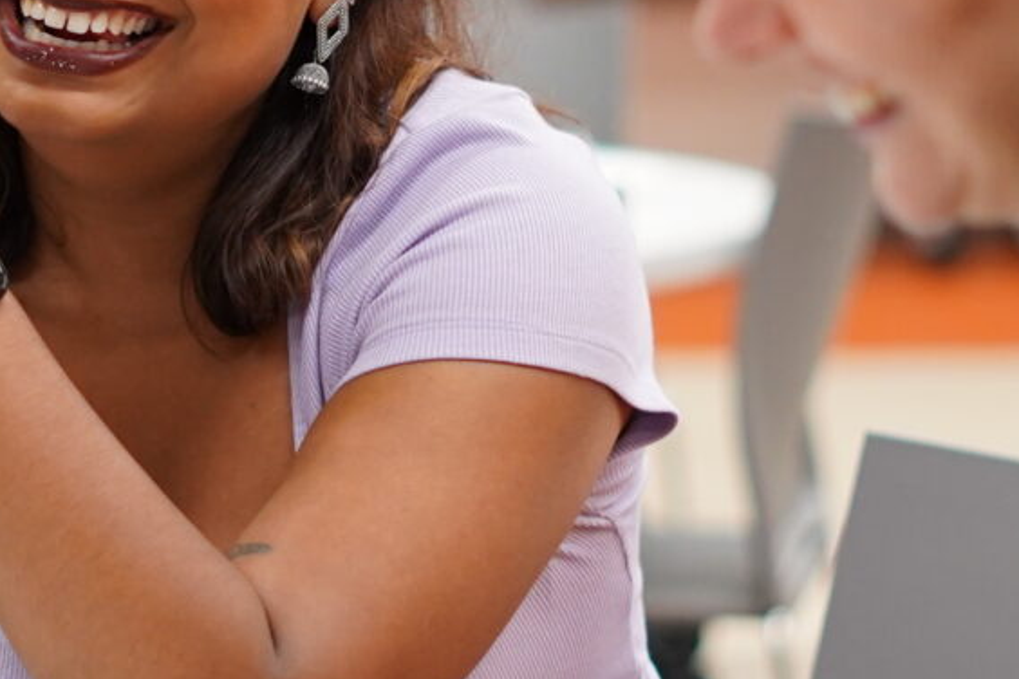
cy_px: 42
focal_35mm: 227
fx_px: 6425
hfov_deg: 9.0
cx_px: 114
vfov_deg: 6.0
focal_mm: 50
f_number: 1.8
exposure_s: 1/400
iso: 1250
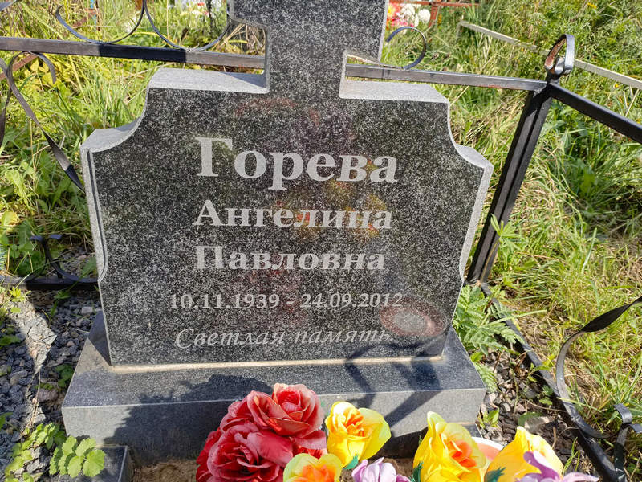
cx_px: 321
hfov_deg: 69.4
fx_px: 464
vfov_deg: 54.9
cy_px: 241
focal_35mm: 25
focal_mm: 4.76
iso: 116
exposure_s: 1/703
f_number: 1.69
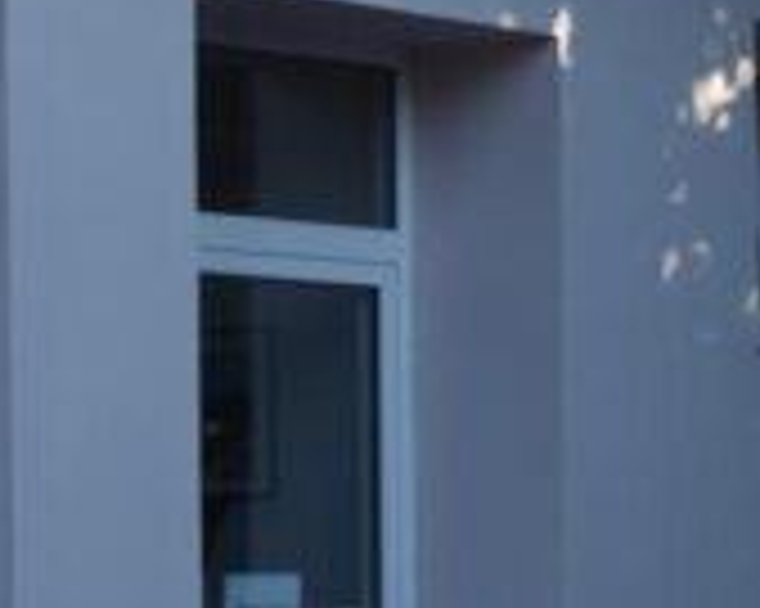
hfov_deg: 8.4
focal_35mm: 219
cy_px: 705
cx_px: -787
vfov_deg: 7.0
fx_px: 4925
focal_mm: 35
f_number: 6.3
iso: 200
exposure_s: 1/250
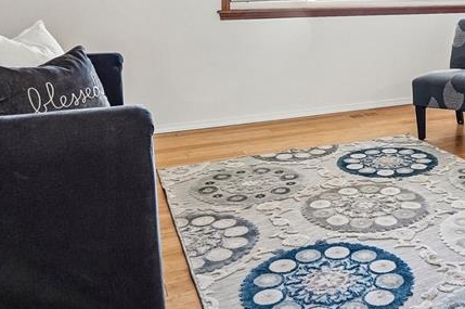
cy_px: 4
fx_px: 555
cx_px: 428
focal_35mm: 43
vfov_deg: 29.2
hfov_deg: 41.5
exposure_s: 1/10
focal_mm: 12
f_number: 8
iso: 400
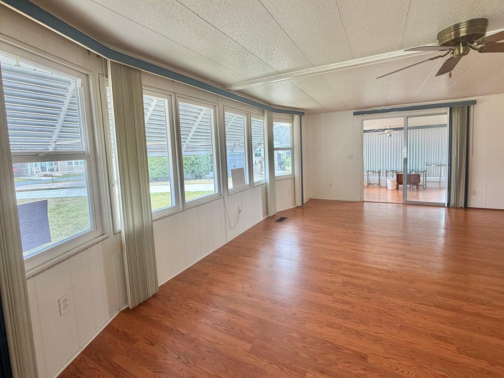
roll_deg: +3.4
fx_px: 233
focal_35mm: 16
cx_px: 254
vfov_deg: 77.8
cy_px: 168
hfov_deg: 94.5
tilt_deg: -3.8
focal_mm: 2.22
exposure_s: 1/120
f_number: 2.2
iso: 100
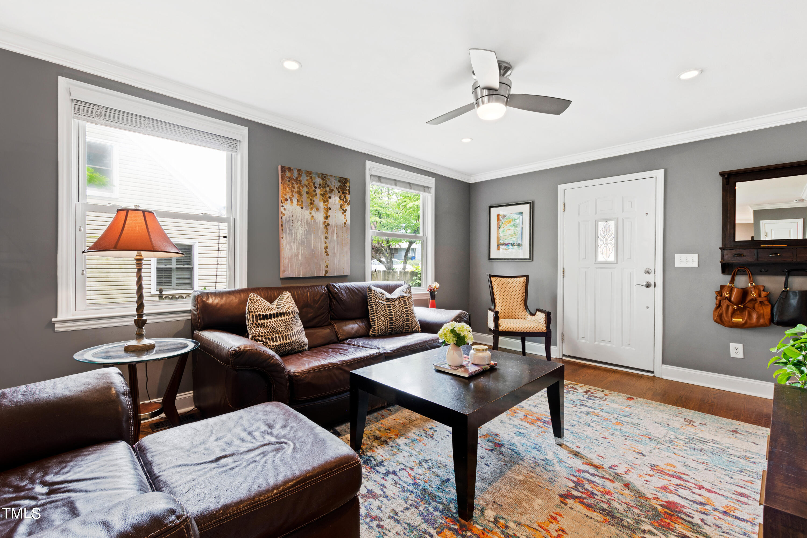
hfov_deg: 100.4
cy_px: 269
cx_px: 404
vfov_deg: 77.3
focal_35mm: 15
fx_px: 336
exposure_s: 1/1.25
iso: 100
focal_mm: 10
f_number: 8
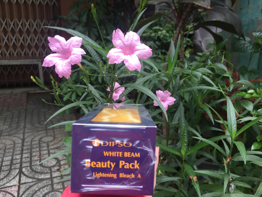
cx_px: 131
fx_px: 219
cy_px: 98
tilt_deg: -12.3
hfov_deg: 61.7
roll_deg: -2.4
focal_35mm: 29
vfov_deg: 48.2
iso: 32
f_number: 2.2
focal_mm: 4.15
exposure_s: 1/227
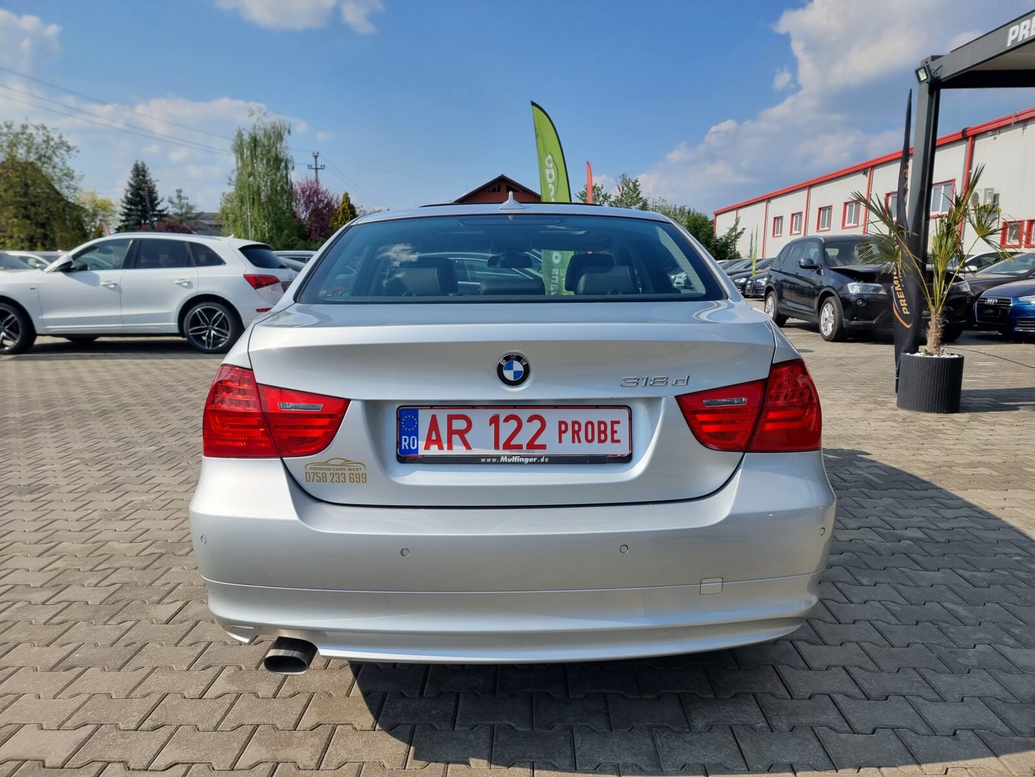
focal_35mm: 24
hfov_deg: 71.6
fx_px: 718
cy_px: 388
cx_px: 518
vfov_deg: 56.8
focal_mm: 6.7
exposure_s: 1/964
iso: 50
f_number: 1.8
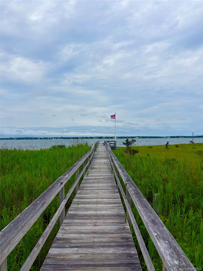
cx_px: 102
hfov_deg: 53.1
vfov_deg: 67.3
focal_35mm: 26
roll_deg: +0.9
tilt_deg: +0.2
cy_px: 136
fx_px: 203
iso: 50
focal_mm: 5.96
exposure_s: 1/6993
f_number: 1.6
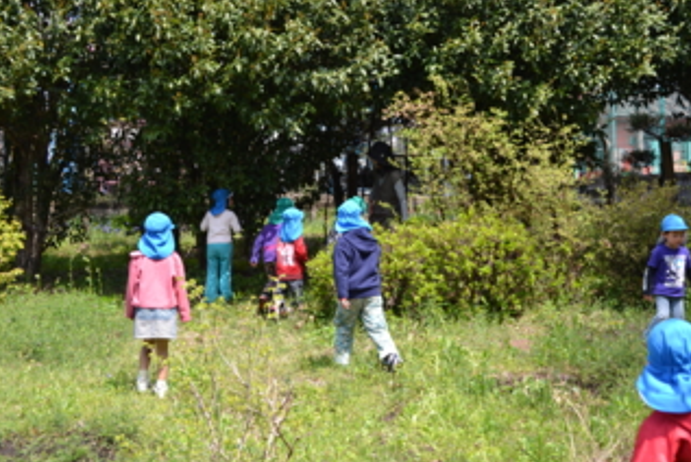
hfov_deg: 37.4
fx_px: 1018
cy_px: 175
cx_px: 408
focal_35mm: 53
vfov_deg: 25.5
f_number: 6.3
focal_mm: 28
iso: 100
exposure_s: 1/160
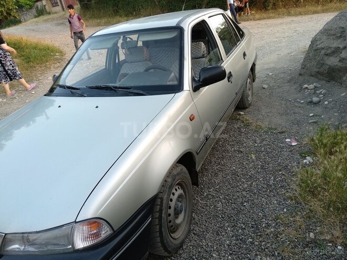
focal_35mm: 26
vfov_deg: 53.1
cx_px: 174
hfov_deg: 67.3
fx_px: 261
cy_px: 130
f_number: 2.2
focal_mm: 3.81
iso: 160
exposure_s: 1/50
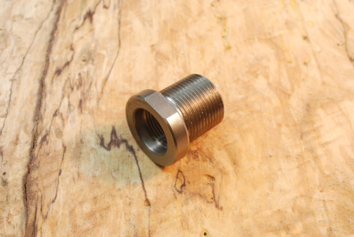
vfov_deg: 22.7
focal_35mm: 60
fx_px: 591
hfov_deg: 33.4
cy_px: 118
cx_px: 177
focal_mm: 40
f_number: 22
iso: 200
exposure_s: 1/10
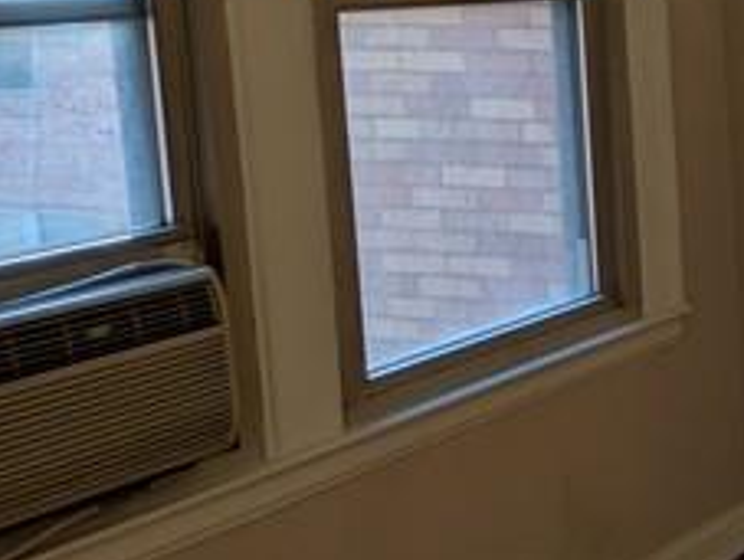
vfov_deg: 26.2
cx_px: 1483
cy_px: 56
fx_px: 1162
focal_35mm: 54
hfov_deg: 19.5
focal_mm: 2.02
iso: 49
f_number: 1.7
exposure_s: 1/40
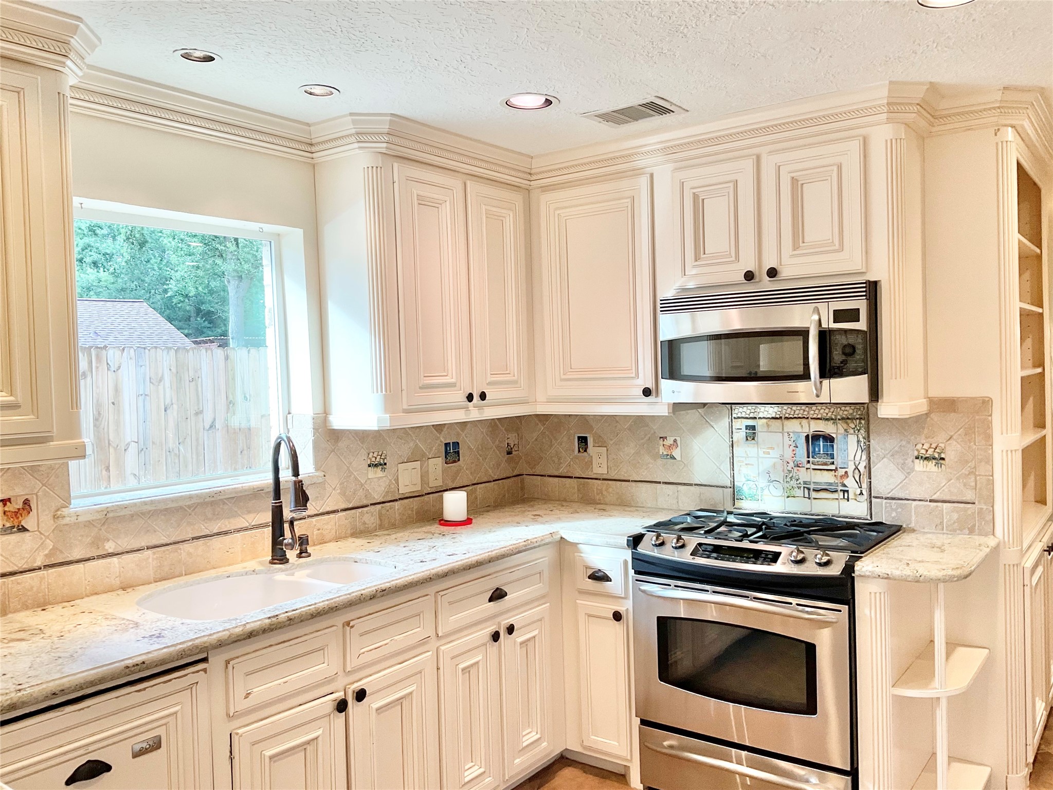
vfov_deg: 48.2
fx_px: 882
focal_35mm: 29
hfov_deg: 61.7
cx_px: 526
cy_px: 395
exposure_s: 1/60
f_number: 1.8
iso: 40
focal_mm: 3
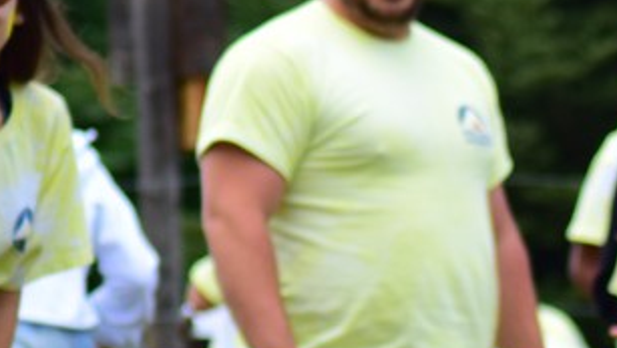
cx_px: 904
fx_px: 10279
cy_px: 450
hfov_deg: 3.4
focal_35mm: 628
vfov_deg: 1.9
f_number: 5.6
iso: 400
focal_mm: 120
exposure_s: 1/1000
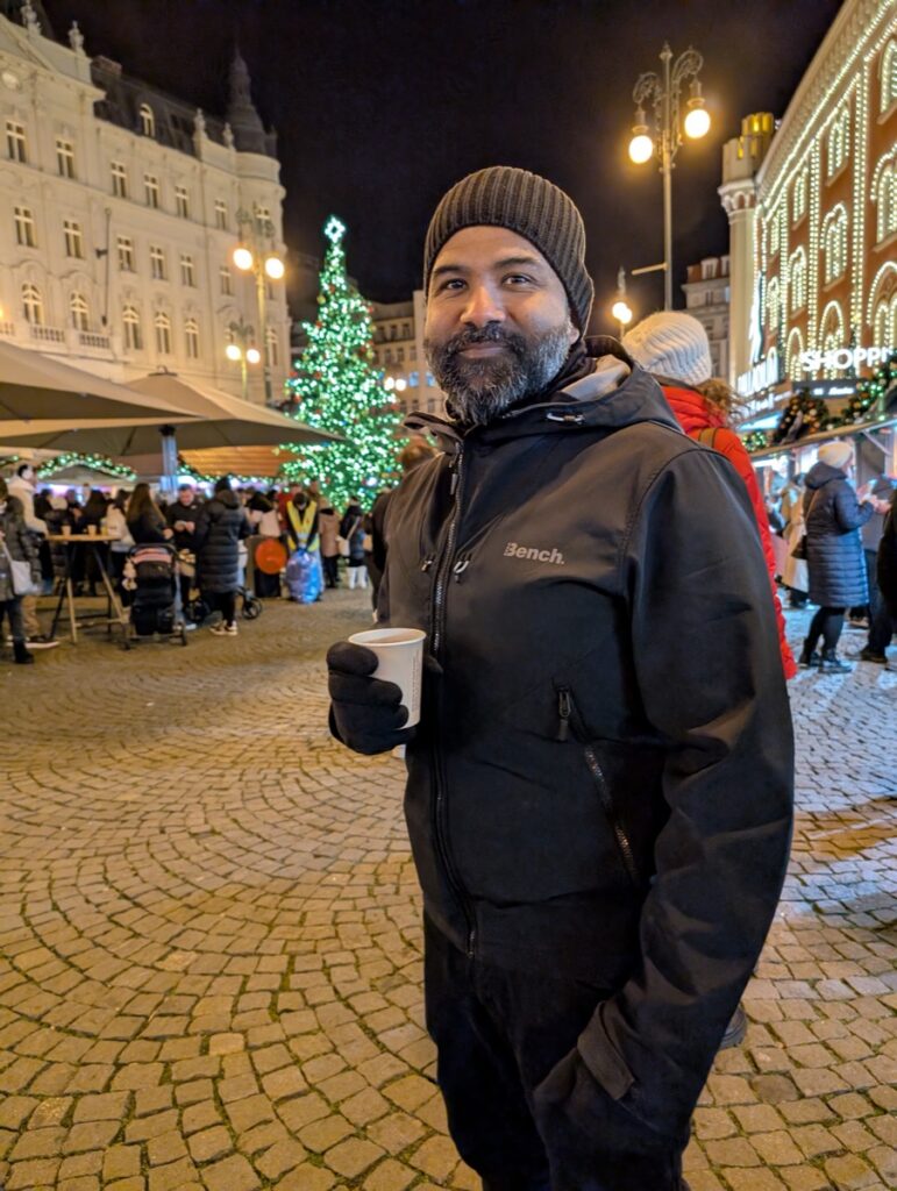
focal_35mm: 24
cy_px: 596
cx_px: 448
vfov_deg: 71.5
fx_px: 827
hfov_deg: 56.9
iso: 285
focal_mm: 6.9
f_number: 1.68
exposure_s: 1/50
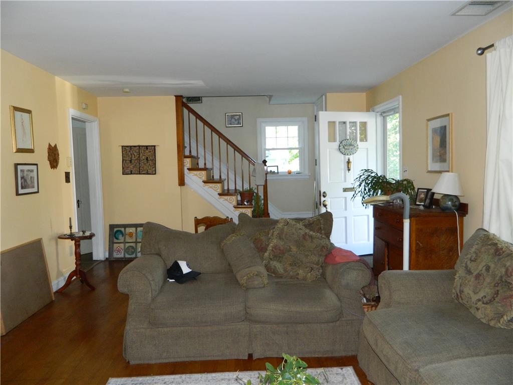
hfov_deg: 69.4
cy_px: 192
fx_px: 370
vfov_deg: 54.9
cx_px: 256
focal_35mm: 25
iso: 200
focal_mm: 4.5
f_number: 3.1
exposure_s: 1/30
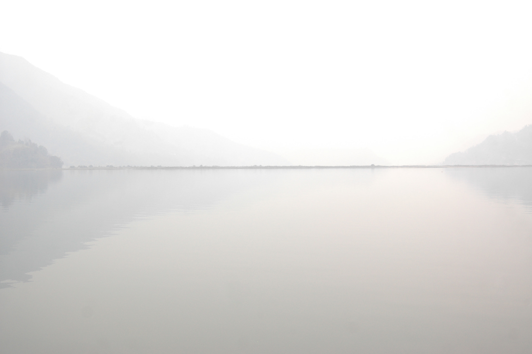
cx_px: 266
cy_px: 177
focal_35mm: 42
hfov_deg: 46.4
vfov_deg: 31.8
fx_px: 620
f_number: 3.5
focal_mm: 28
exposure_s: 1/1250
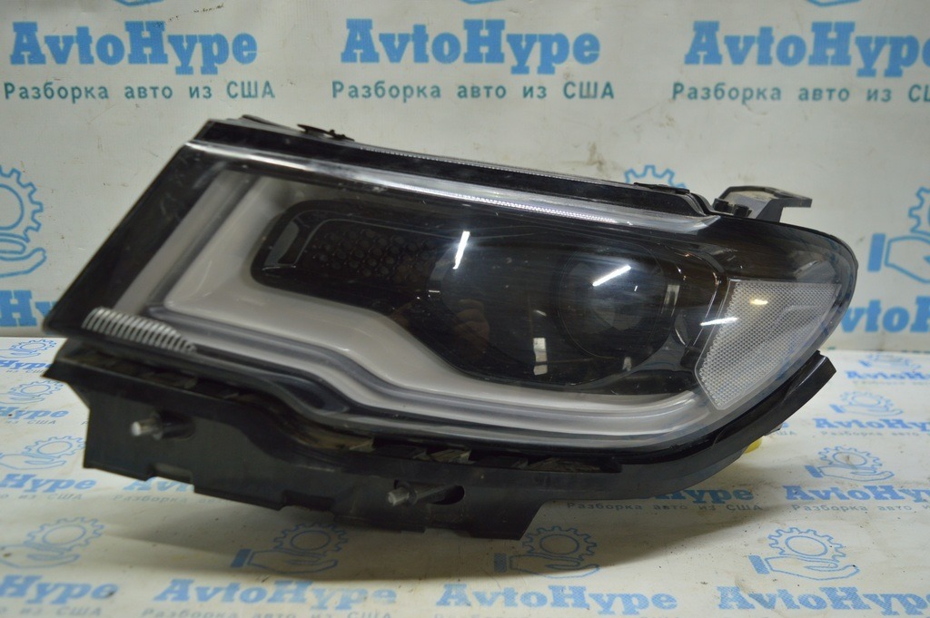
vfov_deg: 39.9
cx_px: 465
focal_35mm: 33
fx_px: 852
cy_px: 309
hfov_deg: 57.3
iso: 400
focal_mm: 22
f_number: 3.8
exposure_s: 1/40
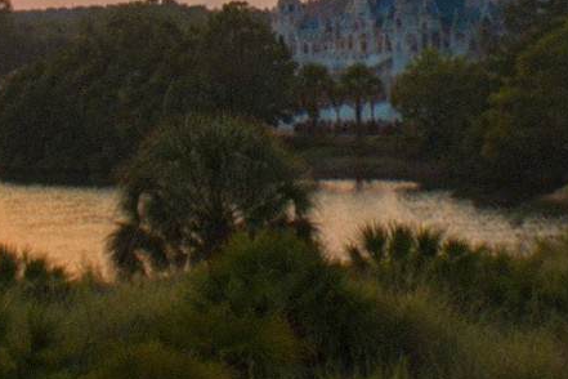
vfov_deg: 9.4
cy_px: -12
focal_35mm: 145
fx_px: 2288
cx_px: 237
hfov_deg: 14.1
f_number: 8
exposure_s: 1/250
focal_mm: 64
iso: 400
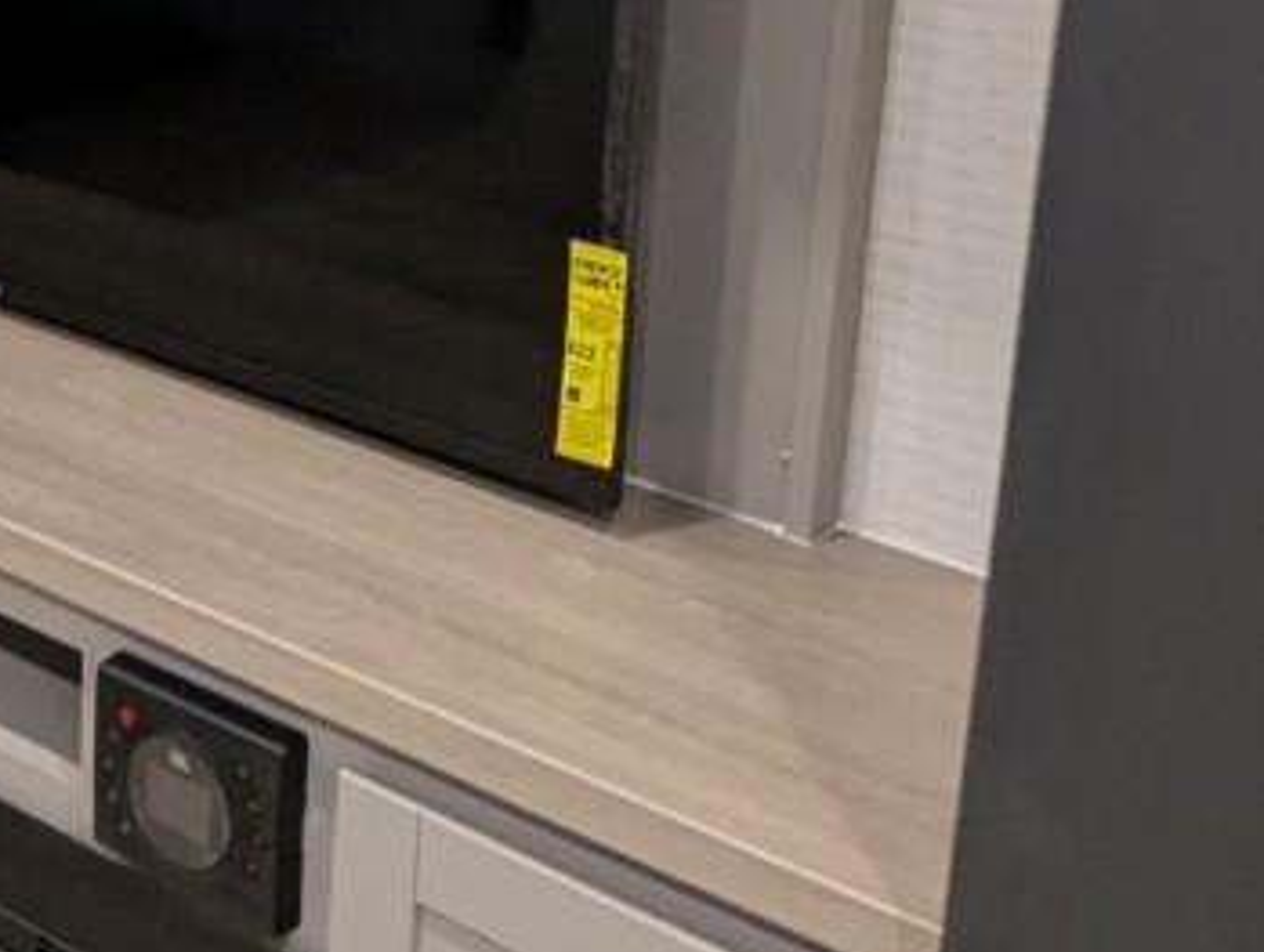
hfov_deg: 29.2
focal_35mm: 64
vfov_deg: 22.4
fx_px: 2341
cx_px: 161
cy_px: 72
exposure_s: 1/30.2
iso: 300
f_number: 2.2
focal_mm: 2.35
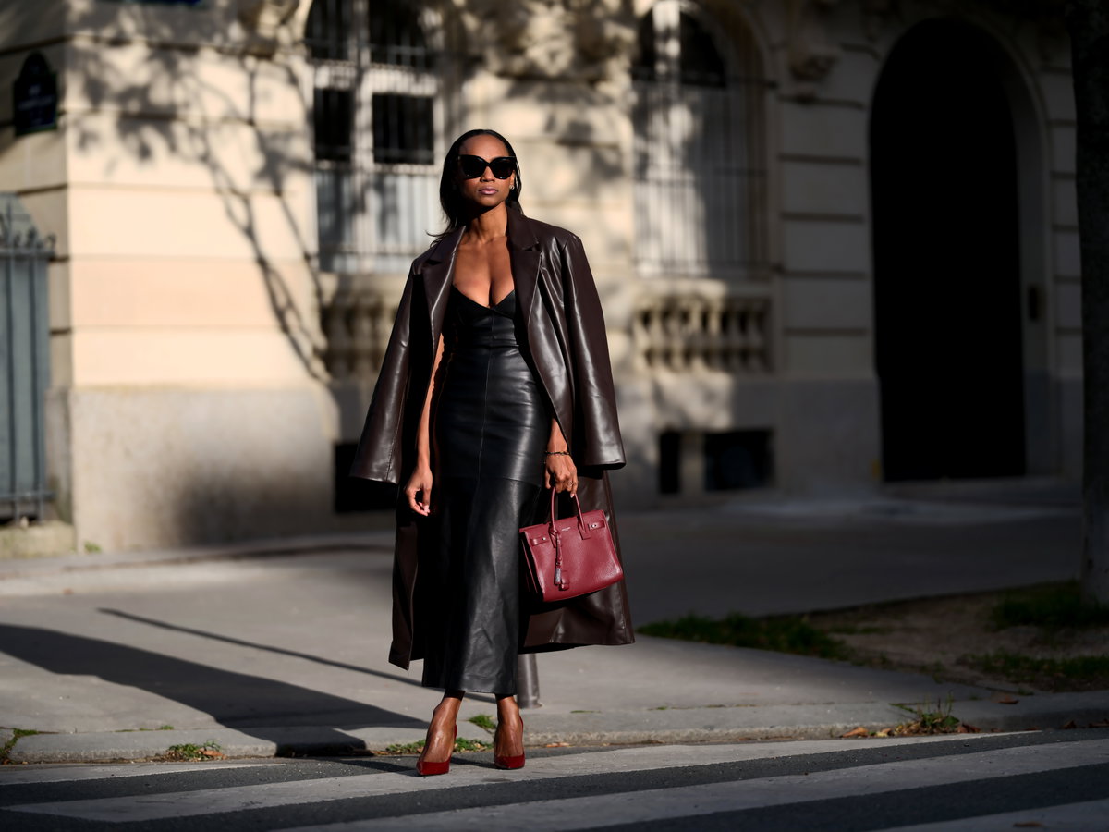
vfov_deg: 17.0
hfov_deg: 22.5
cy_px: 416
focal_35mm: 87
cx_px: 554
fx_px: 2787
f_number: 2
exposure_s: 1/2900
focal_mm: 110
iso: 160
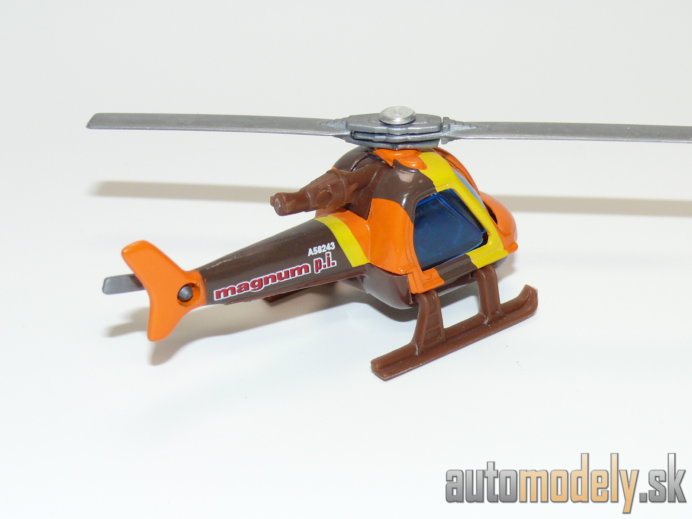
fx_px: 1479
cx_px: 346
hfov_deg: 26.3
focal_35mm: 74
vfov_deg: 19.9
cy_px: 260
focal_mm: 11.2
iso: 100
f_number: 4
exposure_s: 1/30
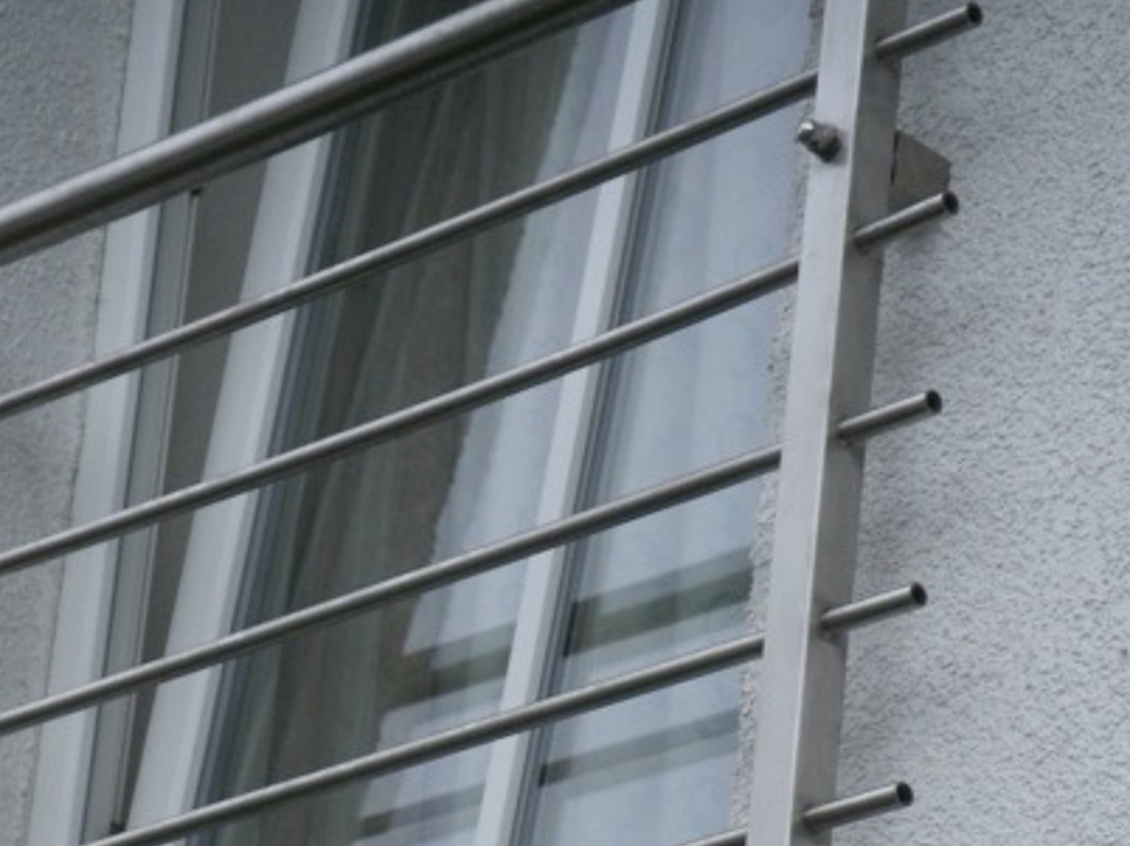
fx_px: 7210
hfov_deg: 9.0
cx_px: 528
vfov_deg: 6.7
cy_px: 818
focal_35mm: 221
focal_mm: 23.1
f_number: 8
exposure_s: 1/100
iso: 50
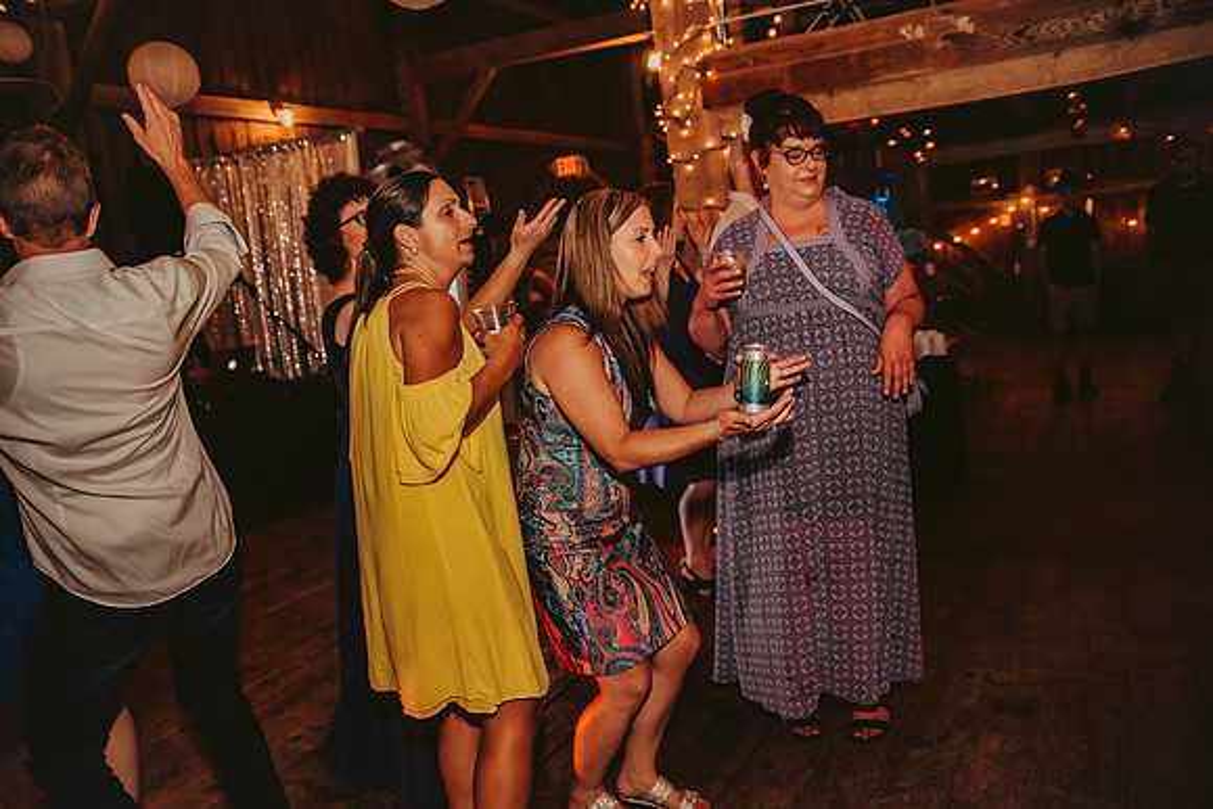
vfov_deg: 46.4
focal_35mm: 28
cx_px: 606
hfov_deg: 65.5
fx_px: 944
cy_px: 404
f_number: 2.8
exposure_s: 1/125
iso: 1250
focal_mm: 28
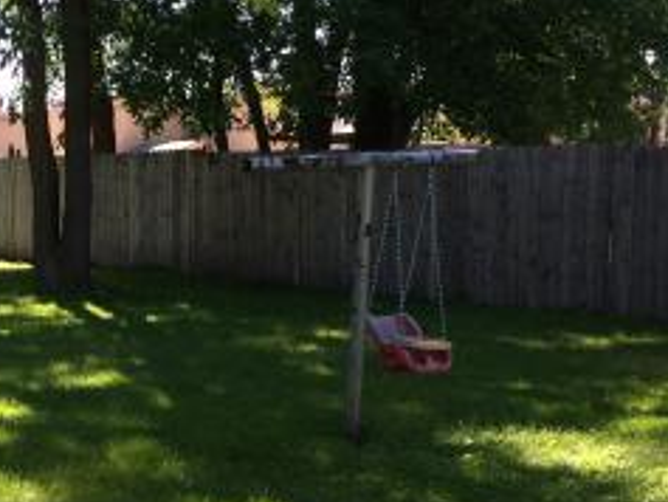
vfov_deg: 20.7
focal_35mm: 71
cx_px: 96
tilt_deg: -6.7
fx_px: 1371
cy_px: 336
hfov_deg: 26.7
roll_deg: +0.3
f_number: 2.2
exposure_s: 1/316
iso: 32
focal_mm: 4.15
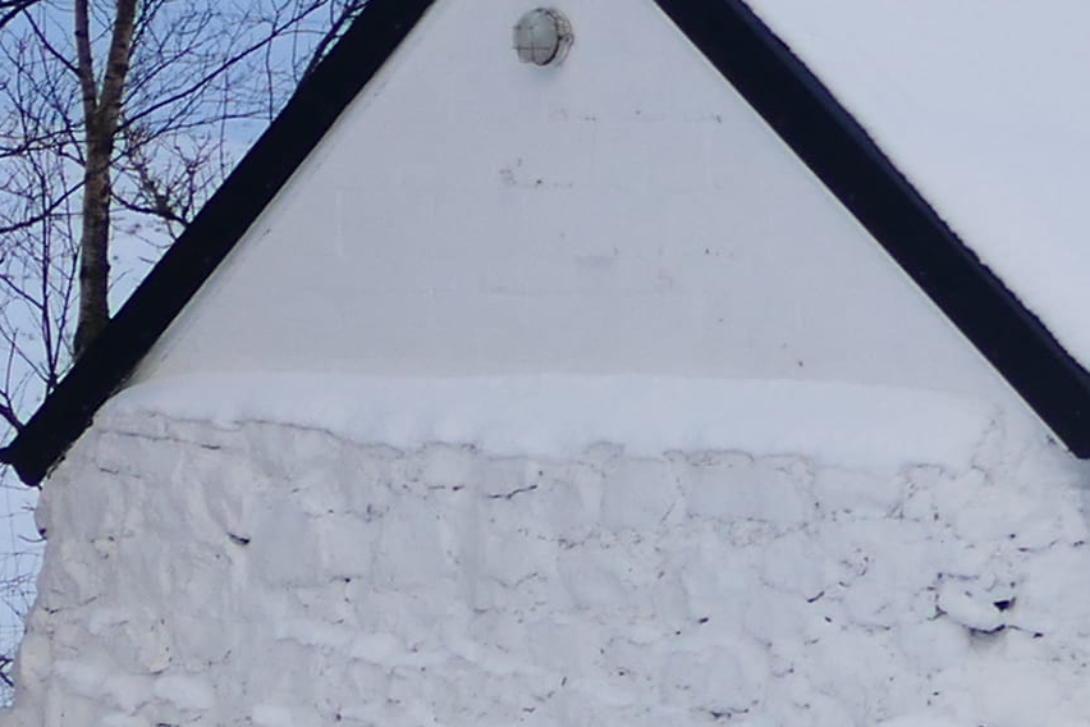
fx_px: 10112
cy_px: -154
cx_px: 2841
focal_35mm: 334
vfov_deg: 4.1
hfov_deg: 5.9
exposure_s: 1/640
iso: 125
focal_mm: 19.11
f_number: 3.4
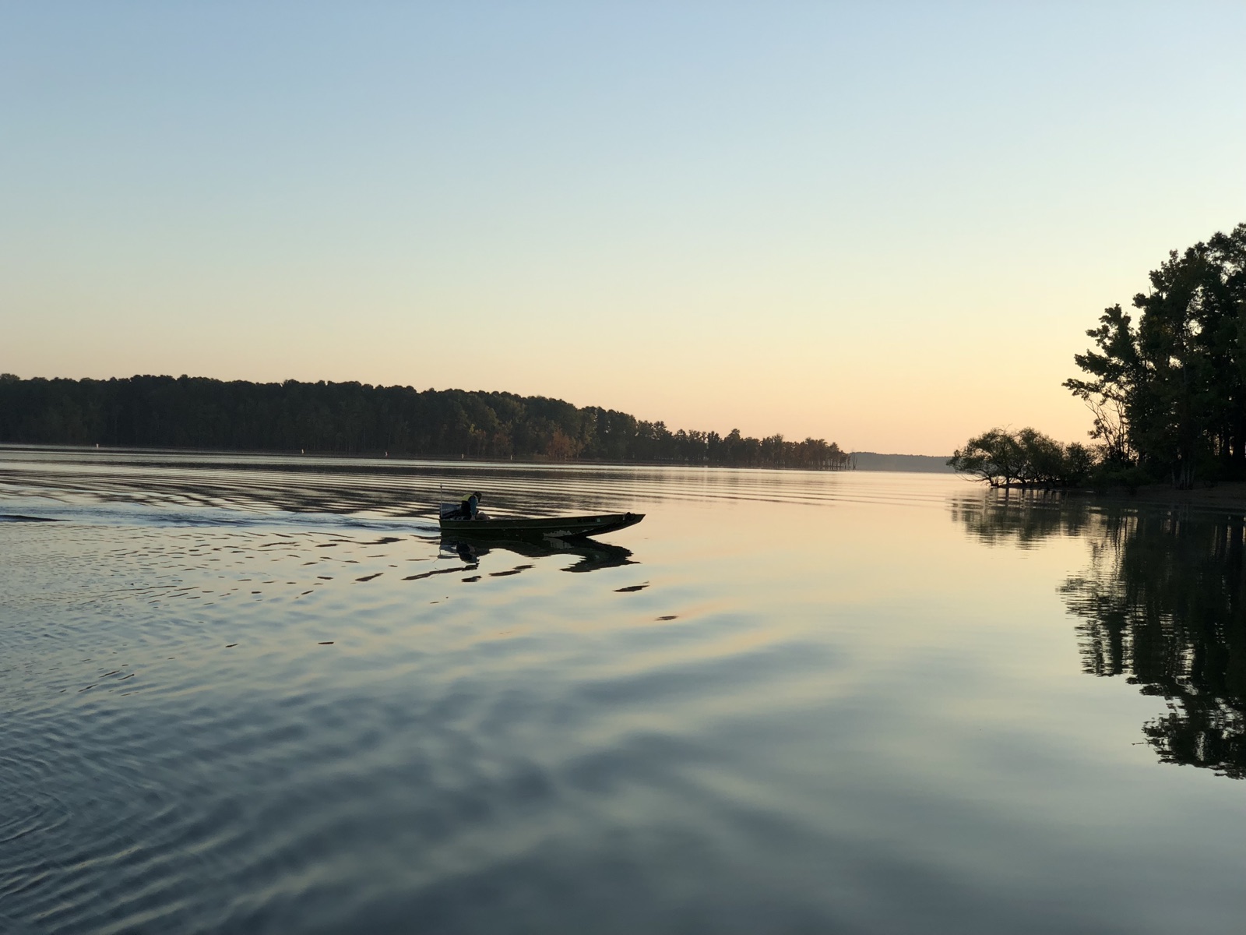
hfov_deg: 36.8
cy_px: 468
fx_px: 1872
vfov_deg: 28.0
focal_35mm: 52
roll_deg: -2.1
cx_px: 623
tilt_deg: +0.8
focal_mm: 6
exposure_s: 1/366
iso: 16
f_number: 2.4
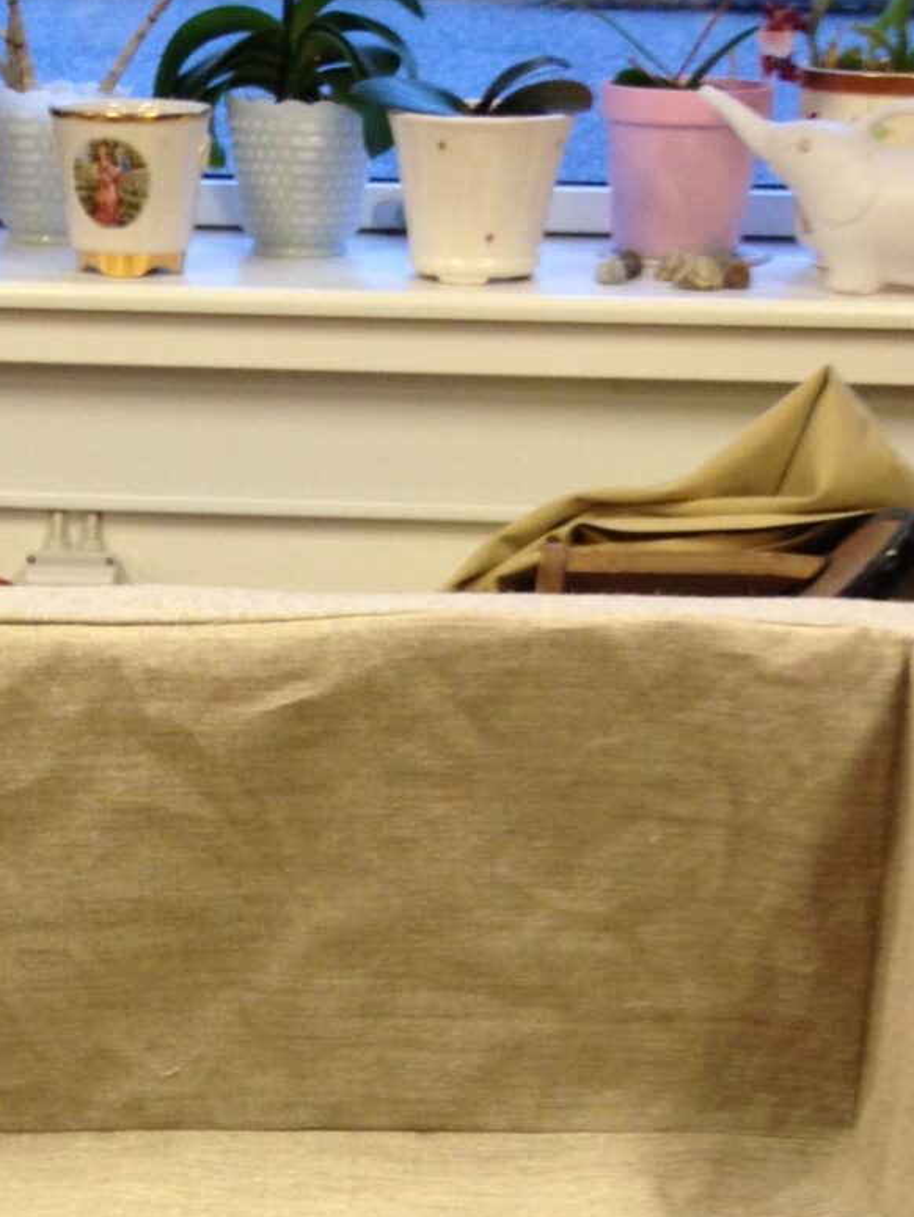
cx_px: 223
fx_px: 3412
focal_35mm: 97
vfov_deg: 18.9
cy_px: 1516
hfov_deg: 15.2
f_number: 2.4
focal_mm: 4.28
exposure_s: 1/20
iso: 80
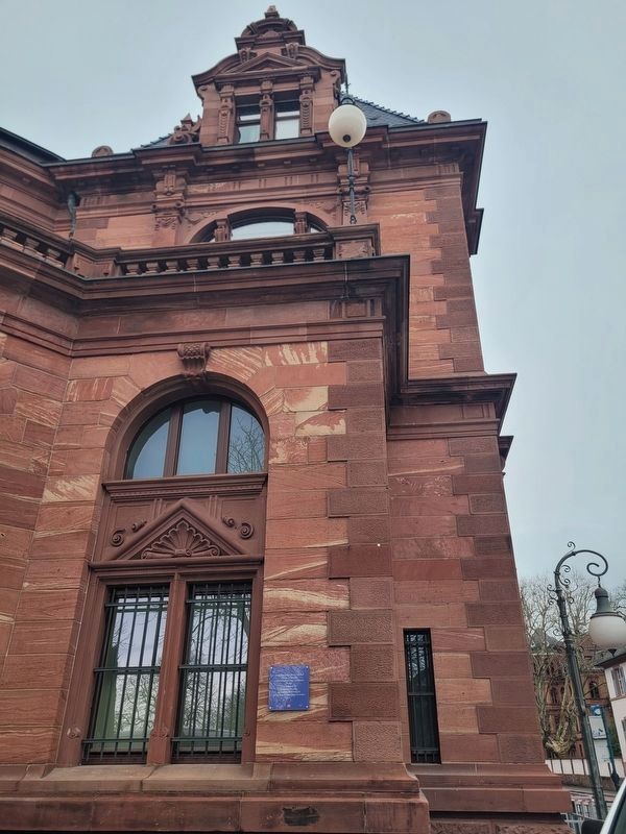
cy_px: 417
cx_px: 313
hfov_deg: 53.1
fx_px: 627
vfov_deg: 67.3
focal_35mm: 26
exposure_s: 1/834
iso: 40
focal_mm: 5.4
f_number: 1.8
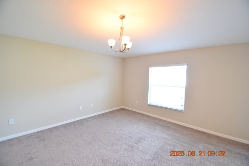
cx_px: 124
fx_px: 104
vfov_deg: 77.3
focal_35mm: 15
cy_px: 83
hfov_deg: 100.4
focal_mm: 10
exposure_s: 1/60
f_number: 3.5
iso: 800
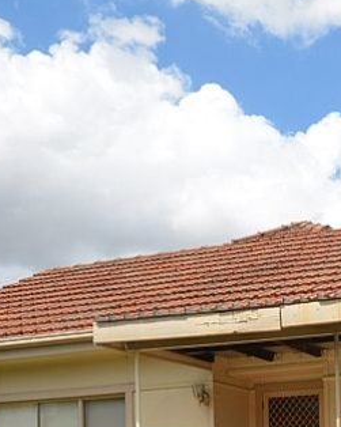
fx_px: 581
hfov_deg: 28.2
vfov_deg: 35.6
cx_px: 418
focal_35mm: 46
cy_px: 448
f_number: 4
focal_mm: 10
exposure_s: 1/60
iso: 220
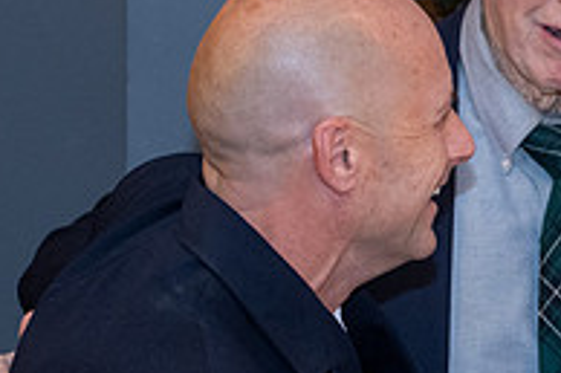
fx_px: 4079
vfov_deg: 5.2
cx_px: 621
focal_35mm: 262
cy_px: 213
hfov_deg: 7.8
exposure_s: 1/125
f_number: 3.2
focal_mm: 50
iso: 1250
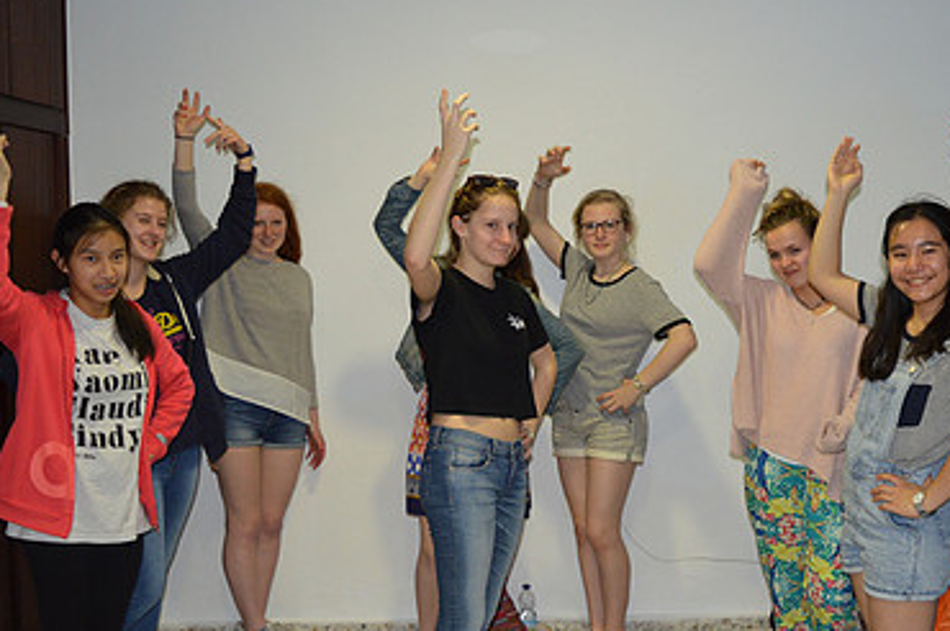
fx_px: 1239
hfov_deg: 41.5
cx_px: 619
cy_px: 374
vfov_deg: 28.5
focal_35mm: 47
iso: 800
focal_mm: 20
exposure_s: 1/60
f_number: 3.8
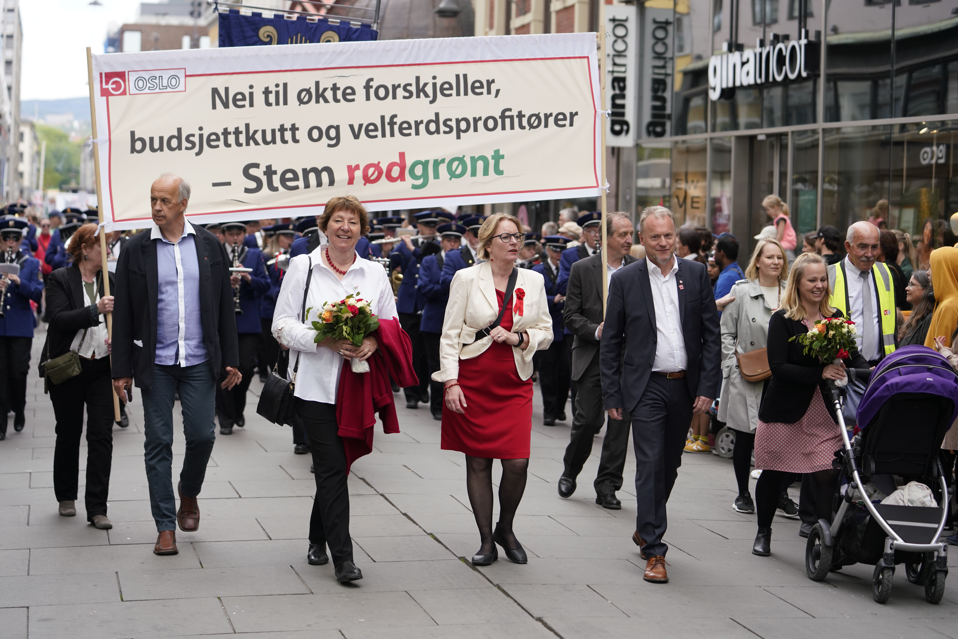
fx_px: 1863
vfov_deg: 19.5
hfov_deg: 28.8
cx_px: 479
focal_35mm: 70
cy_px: 320
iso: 640
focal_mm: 70
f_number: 3.2
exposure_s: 1/1600
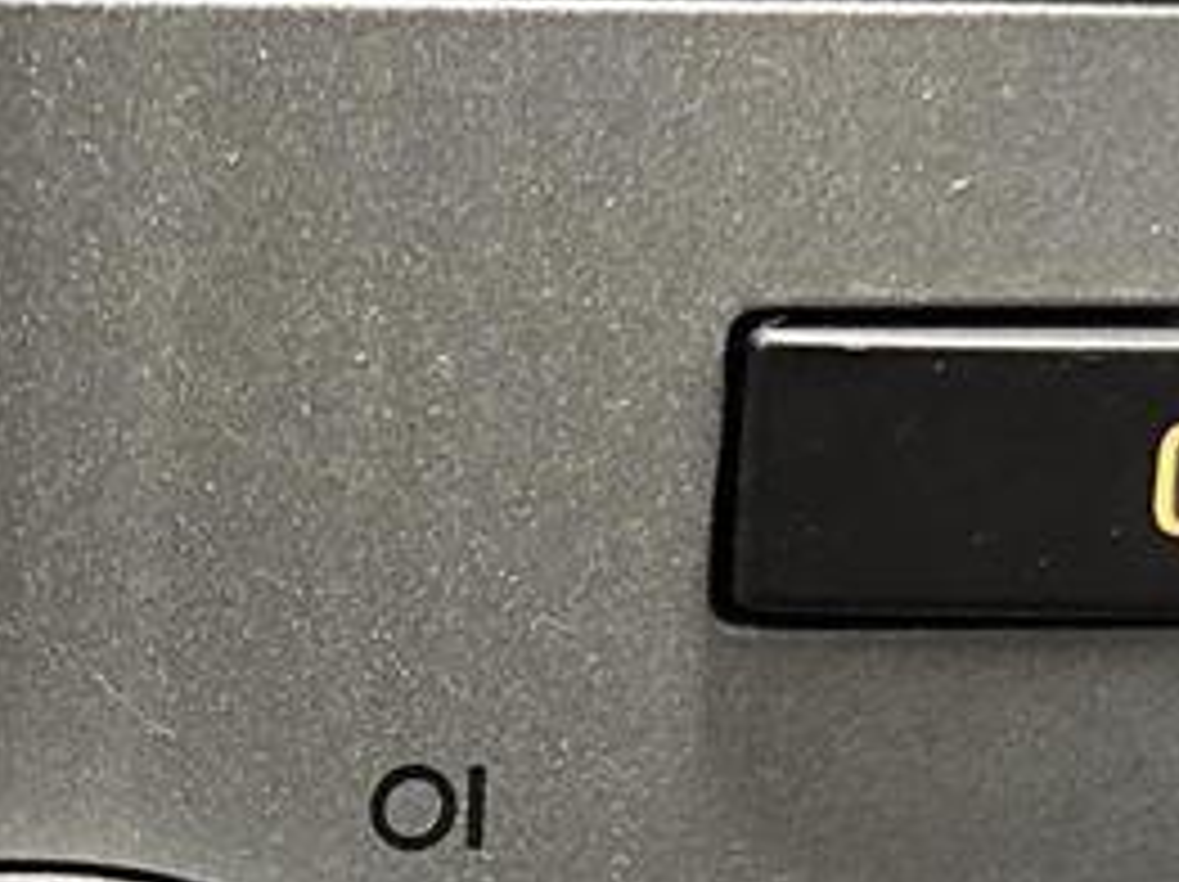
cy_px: 1017
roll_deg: -2.0
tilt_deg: -16.6
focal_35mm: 143
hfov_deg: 13.7
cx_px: 68
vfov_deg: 10.2
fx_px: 4866
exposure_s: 1/25
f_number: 1.6
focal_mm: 5.96
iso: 640
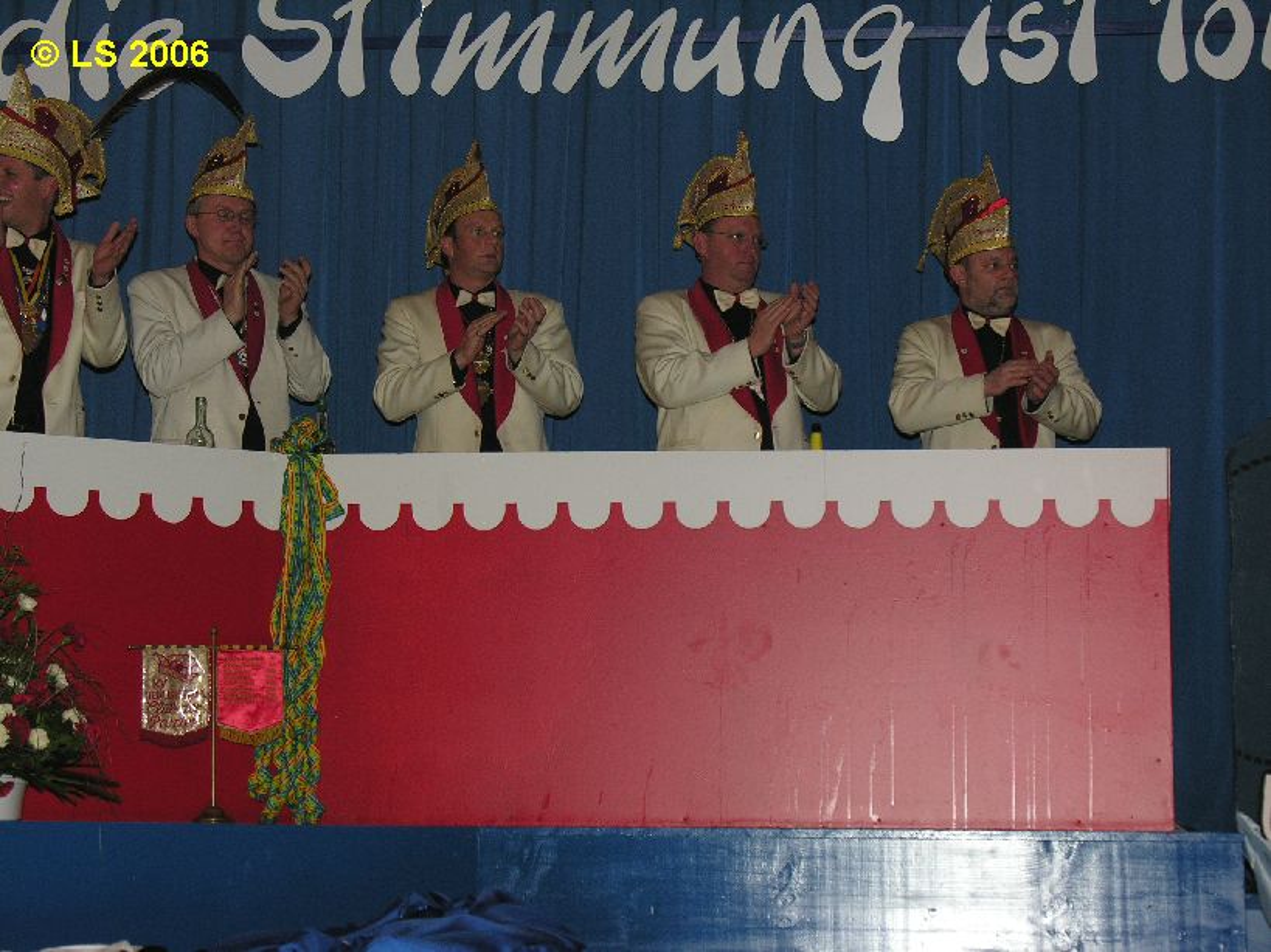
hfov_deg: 22.8
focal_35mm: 86
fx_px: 3157
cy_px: 476
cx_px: 636
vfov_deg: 17.2
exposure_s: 1/120
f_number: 4.4
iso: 100
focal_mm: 21.8
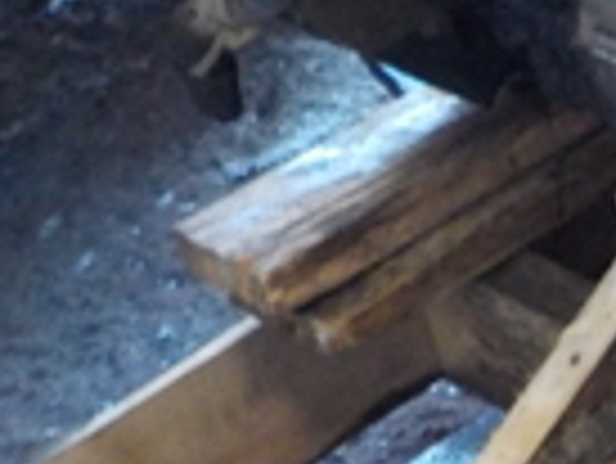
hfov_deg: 12.0
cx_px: 1367
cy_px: -221
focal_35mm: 140
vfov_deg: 10.3
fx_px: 2494
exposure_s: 1/30
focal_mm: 4.1
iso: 400
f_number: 3.3
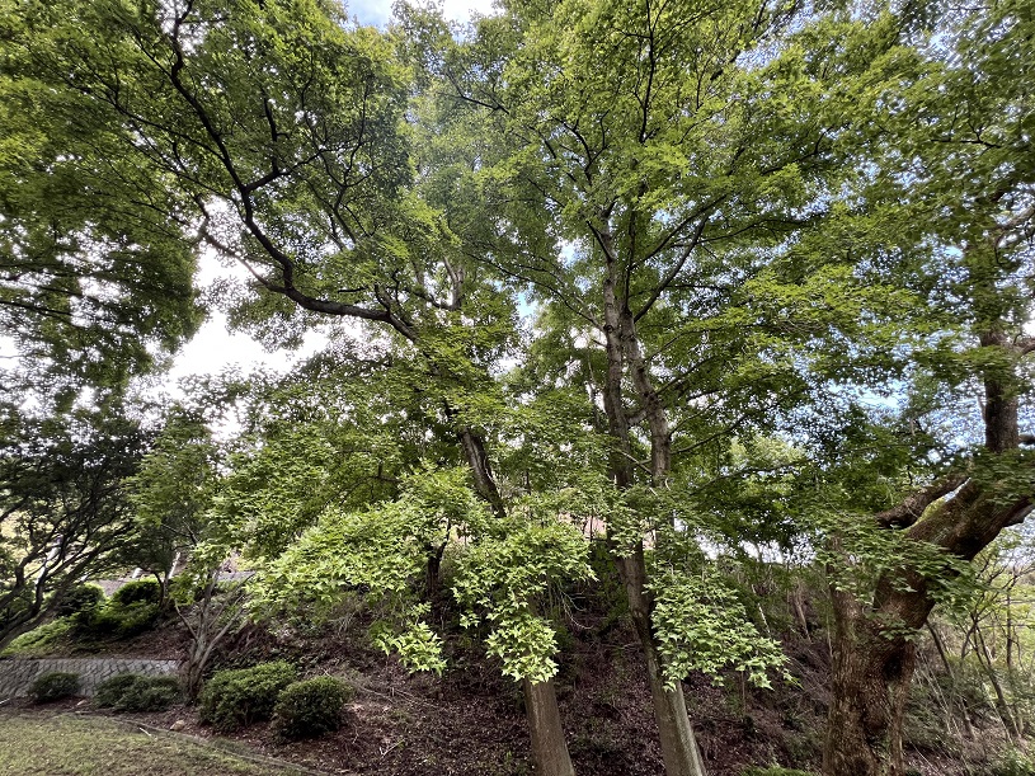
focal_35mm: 13
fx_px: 389
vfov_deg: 89.9
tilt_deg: +36.4
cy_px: 388
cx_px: 518
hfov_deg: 106.2
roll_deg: +5.4
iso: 100
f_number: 1.8
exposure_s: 1/99
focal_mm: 1.57
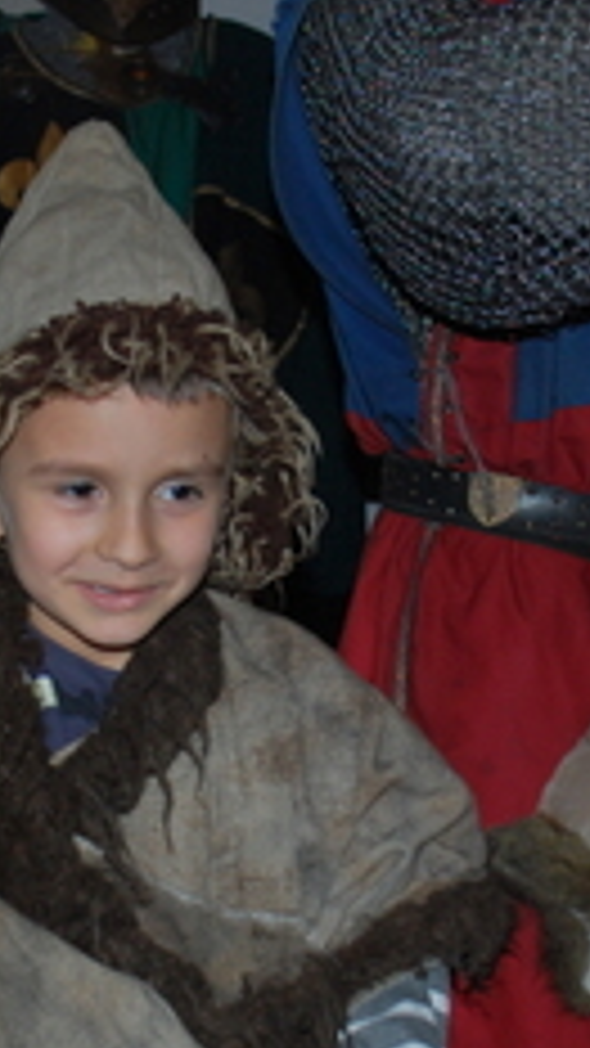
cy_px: 443
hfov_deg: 17.0
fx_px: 1975
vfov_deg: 29.7
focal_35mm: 71
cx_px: 230
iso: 400
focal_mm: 22
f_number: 4
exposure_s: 1/60
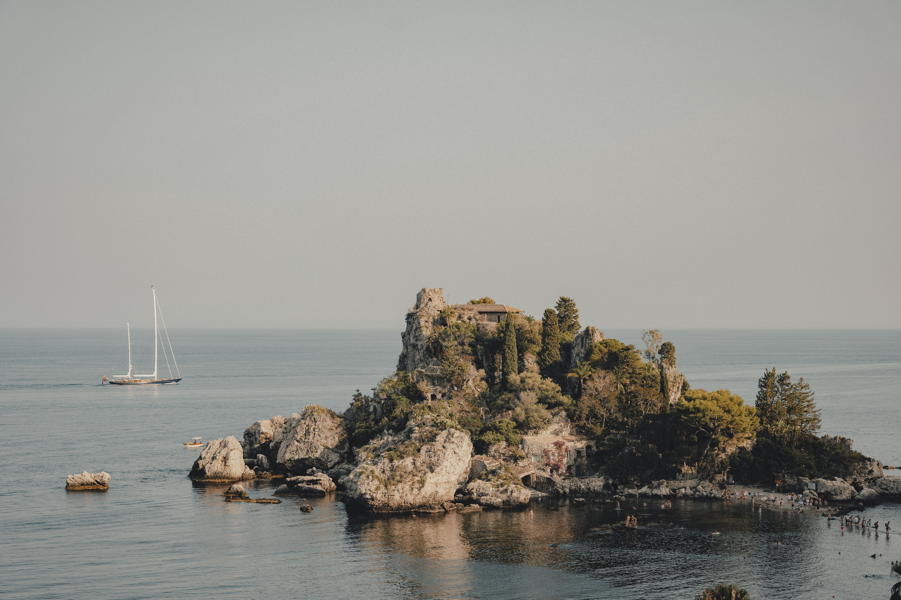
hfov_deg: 28.8
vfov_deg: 19.5
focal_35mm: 70
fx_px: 1752
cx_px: 450
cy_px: 300
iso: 100
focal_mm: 70
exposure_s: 1/250
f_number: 7.1
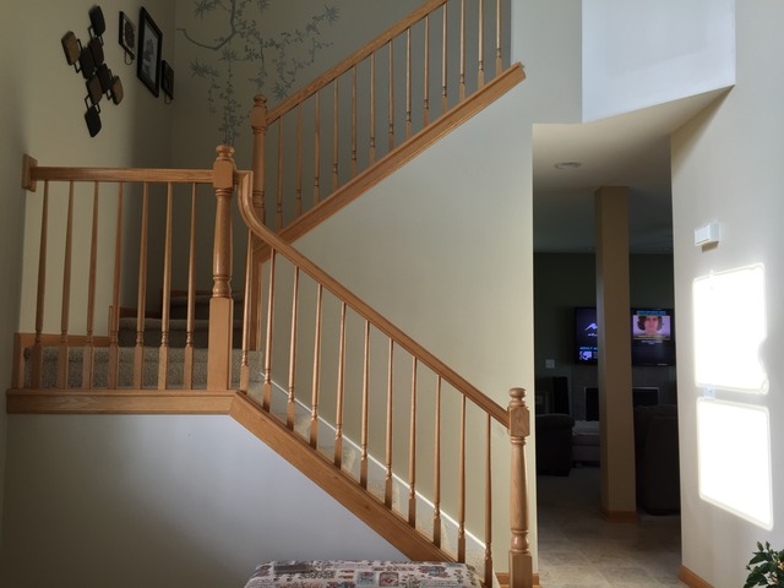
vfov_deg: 48.2
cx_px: 392
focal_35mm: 29
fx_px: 657
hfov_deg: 61.7
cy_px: 294
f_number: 2.2
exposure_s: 1/60
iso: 32
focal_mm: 4.15
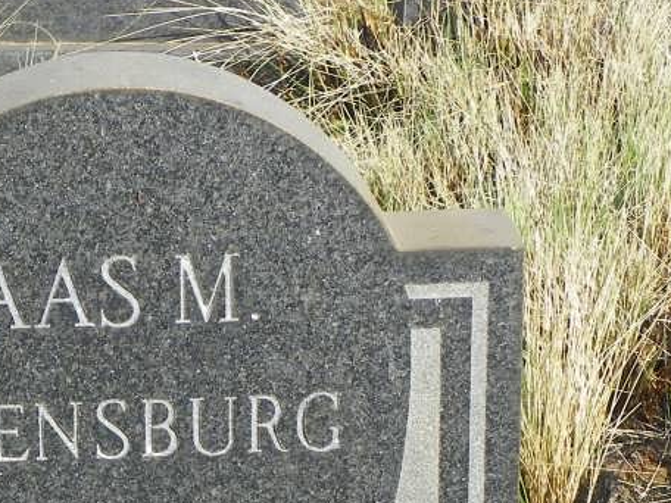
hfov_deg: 8.3
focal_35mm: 237
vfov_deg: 6.2
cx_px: -56
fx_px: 4594
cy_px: 607
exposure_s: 1/200
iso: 64
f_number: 4.5
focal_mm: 16
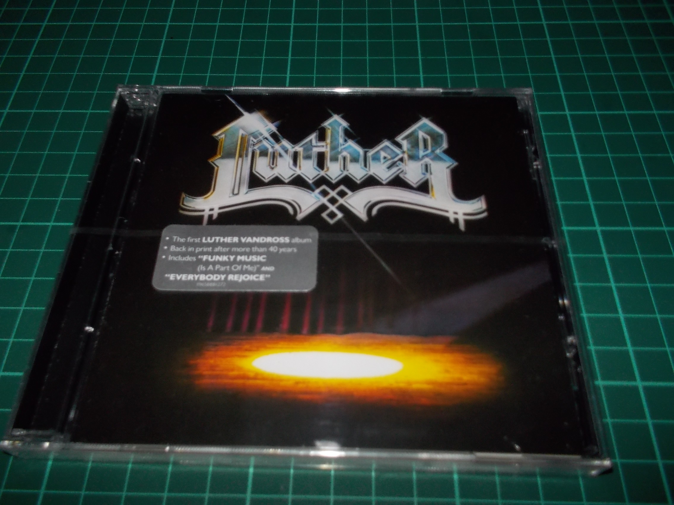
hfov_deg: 61.7
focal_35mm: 29
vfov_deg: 48.2
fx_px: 565
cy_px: 252
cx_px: 337
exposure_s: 1/30
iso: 200
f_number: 3.3
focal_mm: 4.1
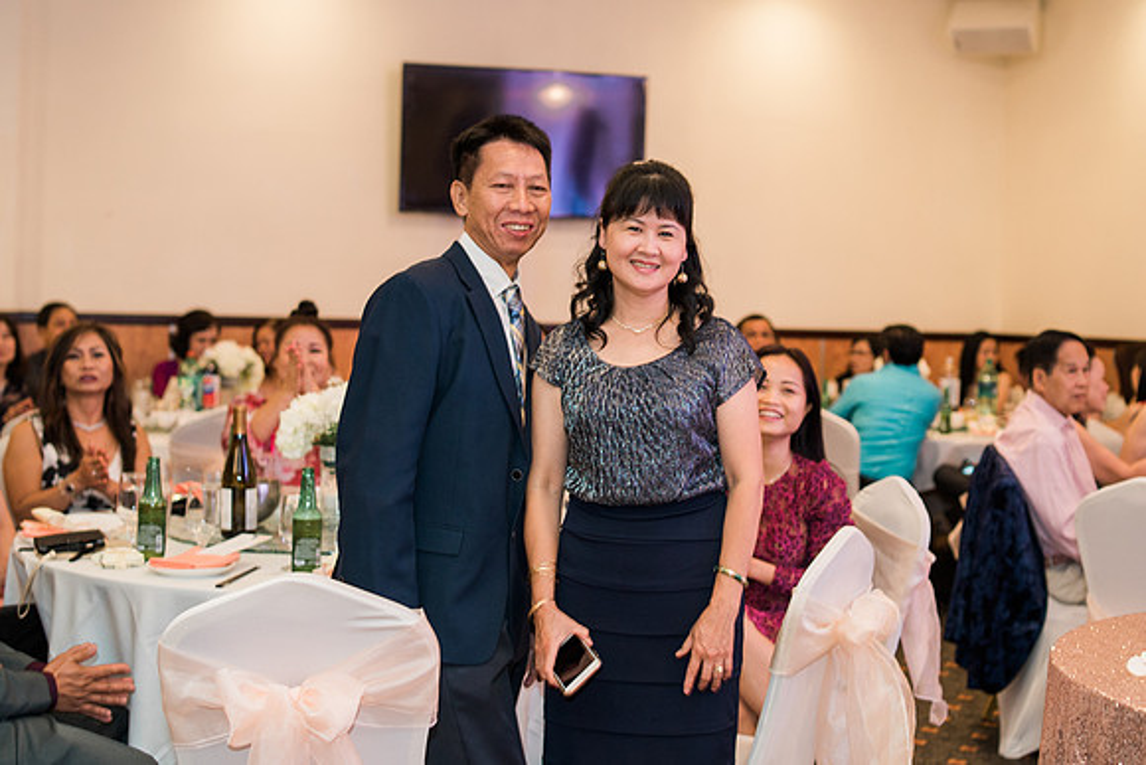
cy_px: 338
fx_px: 1600
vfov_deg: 26.9
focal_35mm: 50
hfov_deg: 39.4
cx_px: 616
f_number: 2
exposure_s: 1/160
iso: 640
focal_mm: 35
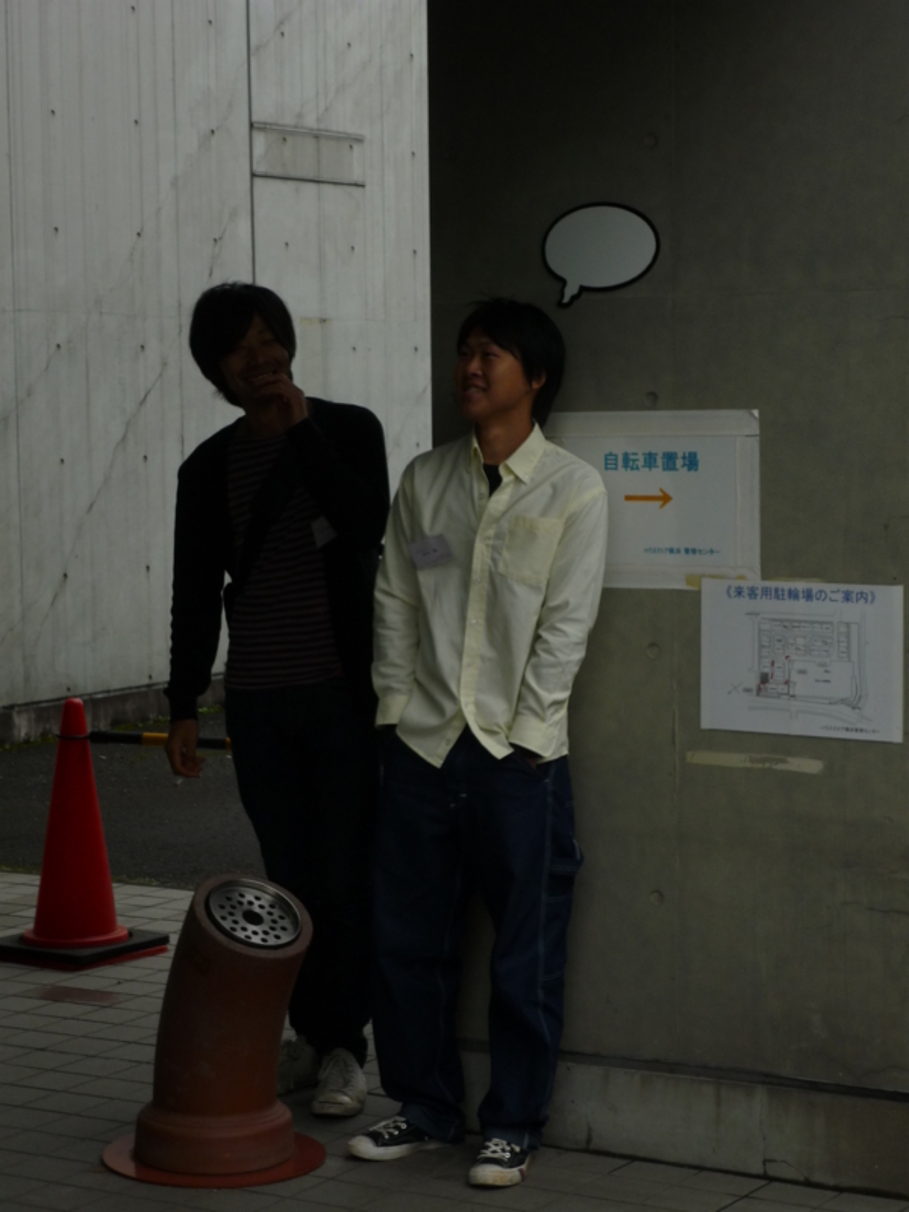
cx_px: 454
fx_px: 2871
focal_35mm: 82
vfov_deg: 23.8
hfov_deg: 18.0
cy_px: 606
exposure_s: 1/200
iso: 100
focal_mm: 13.6
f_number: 4.4
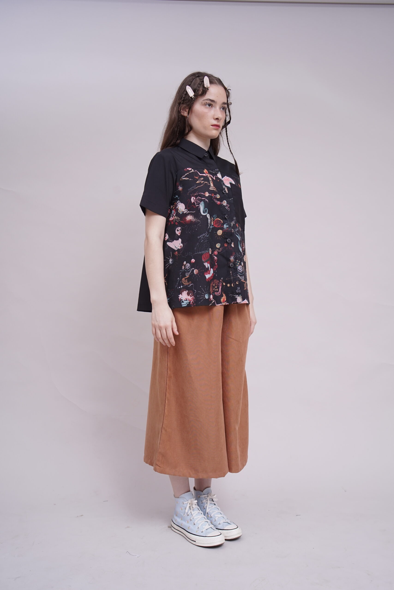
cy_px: 295
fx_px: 574
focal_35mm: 35
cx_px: 197
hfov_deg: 37.9
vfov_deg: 54.4
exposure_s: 1/100
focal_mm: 35
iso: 400
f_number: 6.3
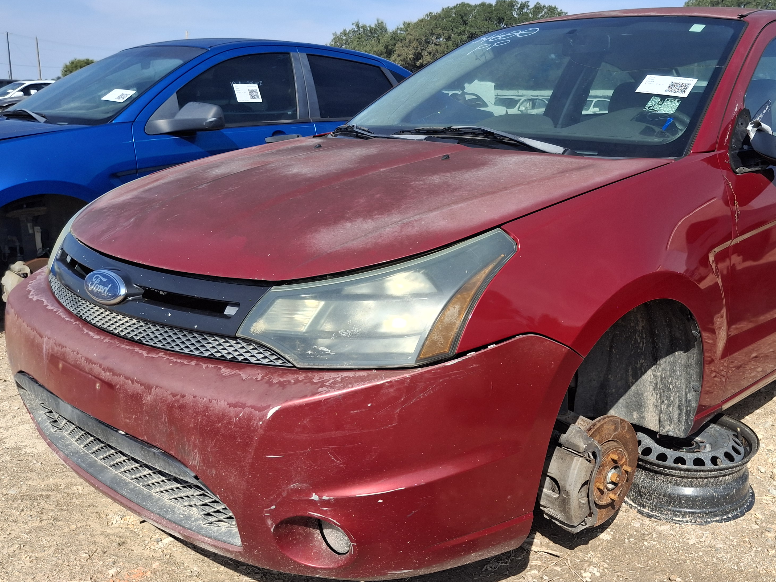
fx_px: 785
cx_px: 521
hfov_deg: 51.6
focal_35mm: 35
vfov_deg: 40.7
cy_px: 286
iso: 32
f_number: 1.8
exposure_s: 1/1595
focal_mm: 4.69
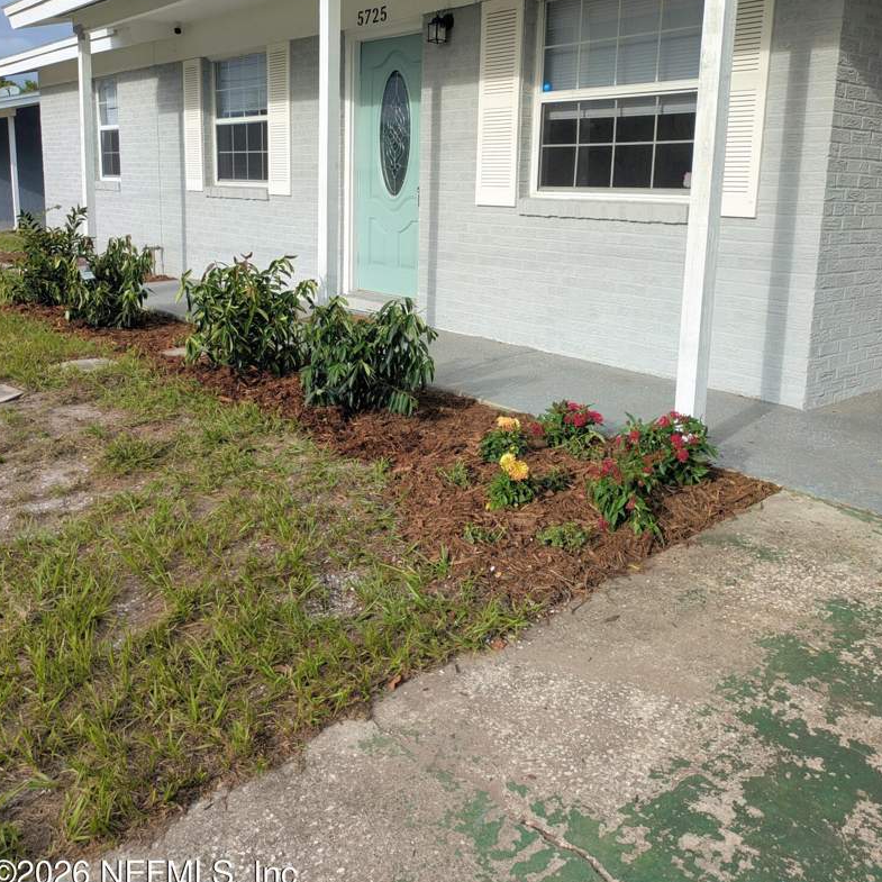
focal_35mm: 30
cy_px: 329
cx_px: 437
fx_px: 865
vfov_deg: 53.4
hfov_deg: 54.0
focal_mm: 5.43
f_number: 1.89
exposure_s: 1/1776
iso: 46
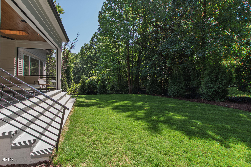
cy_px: 84
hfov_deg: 100.4
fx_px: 105
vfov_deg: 77.3
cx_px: 126
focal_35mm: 15
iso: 100
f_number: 8
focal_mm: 10
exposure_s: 1/60
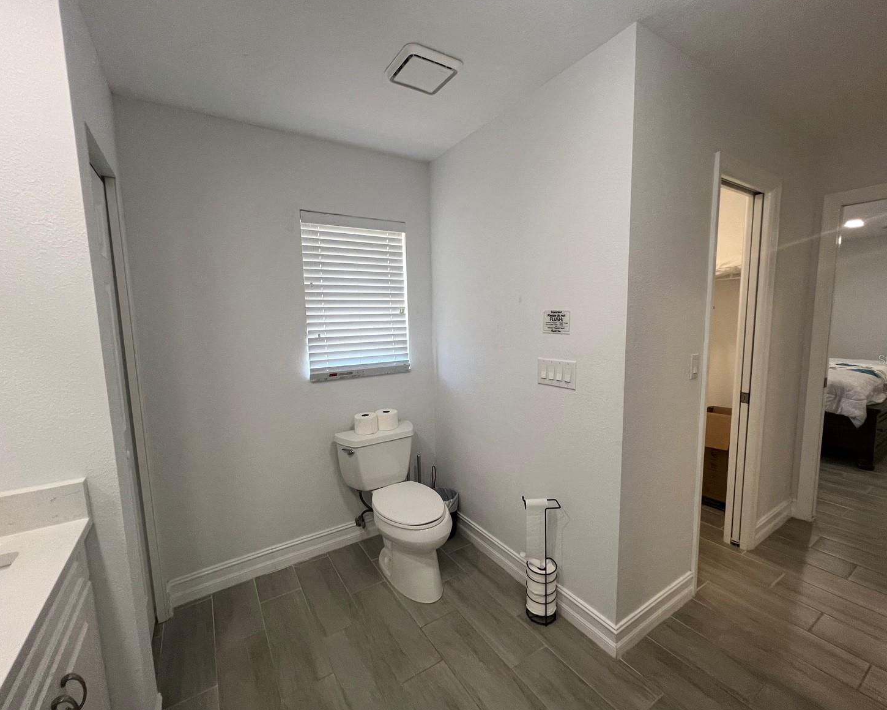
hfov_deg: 100.7
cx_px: 447
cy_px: 359
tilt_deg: -5.3
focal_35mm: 14
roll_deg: +1.7
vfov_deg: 88.0
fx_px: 368
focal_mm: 1.57
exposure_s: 1/120
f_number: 1.8
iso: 100
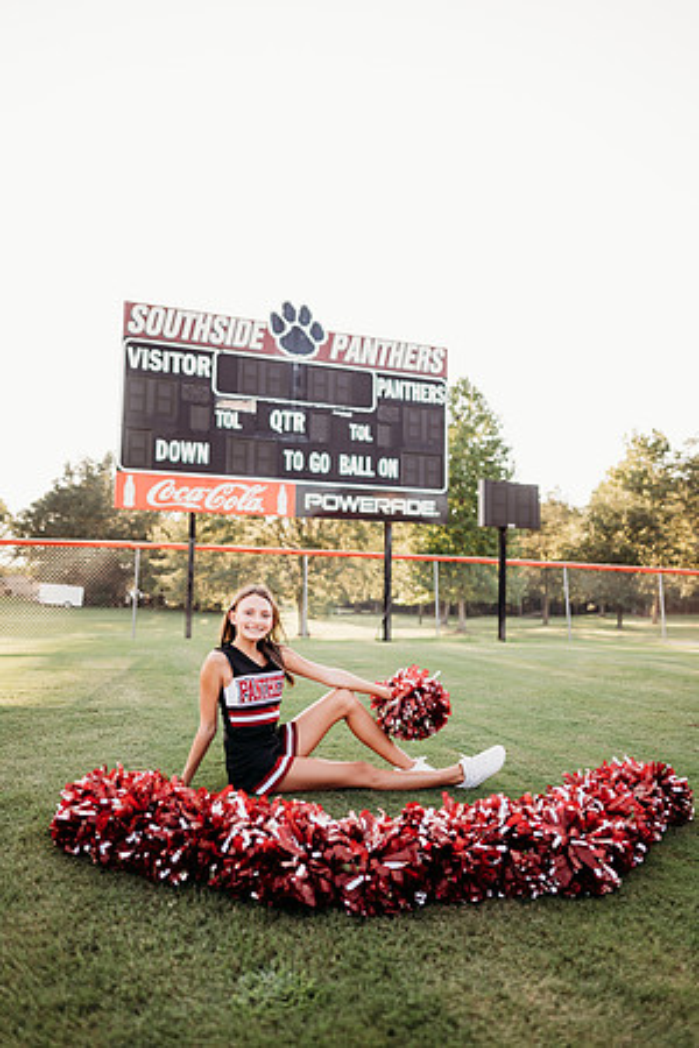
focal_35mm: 24
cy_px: 524
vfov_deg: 73.7
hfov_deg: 53.1
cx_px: 350
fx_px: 699
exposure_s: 1/500
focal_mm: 24
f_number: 2
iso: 125
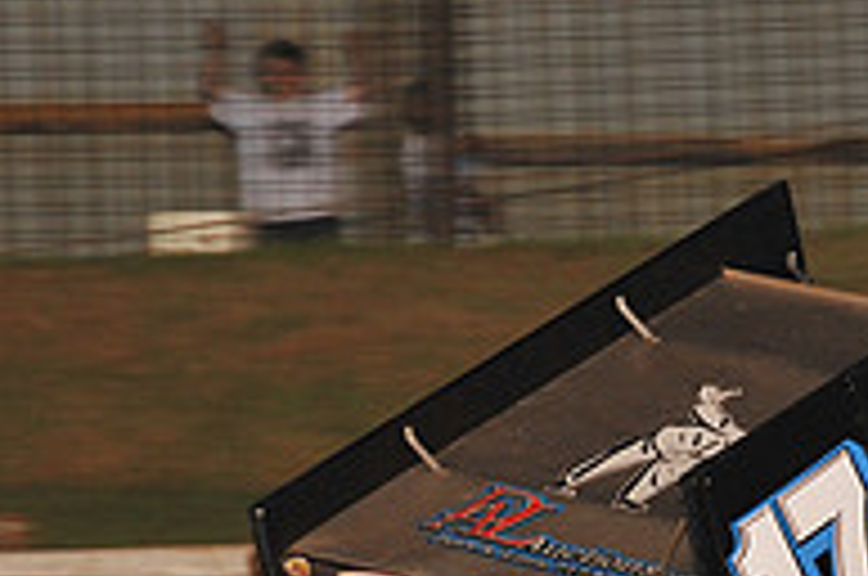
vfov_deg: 3.1
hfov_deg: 4.7
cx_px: 616
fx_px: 10495
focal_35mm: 436
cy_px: 657
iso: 1000
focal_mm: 145
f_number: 6.3
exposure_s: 1/320
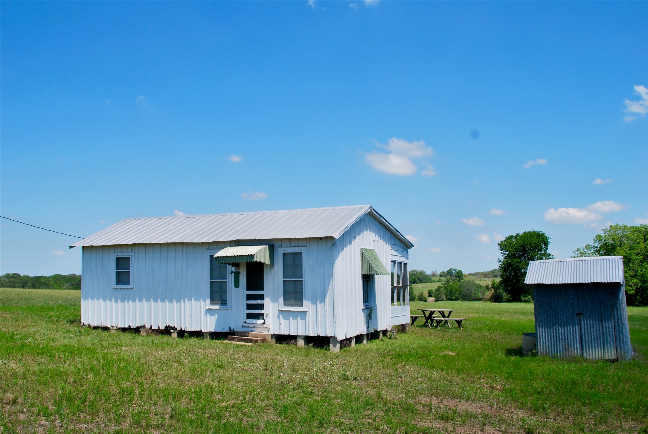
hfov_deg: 57.2
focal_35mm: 33
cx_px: 324
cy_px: 217
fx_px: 595
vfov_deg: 40.1
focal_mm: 22
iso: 100
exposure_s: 1/250
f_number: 8
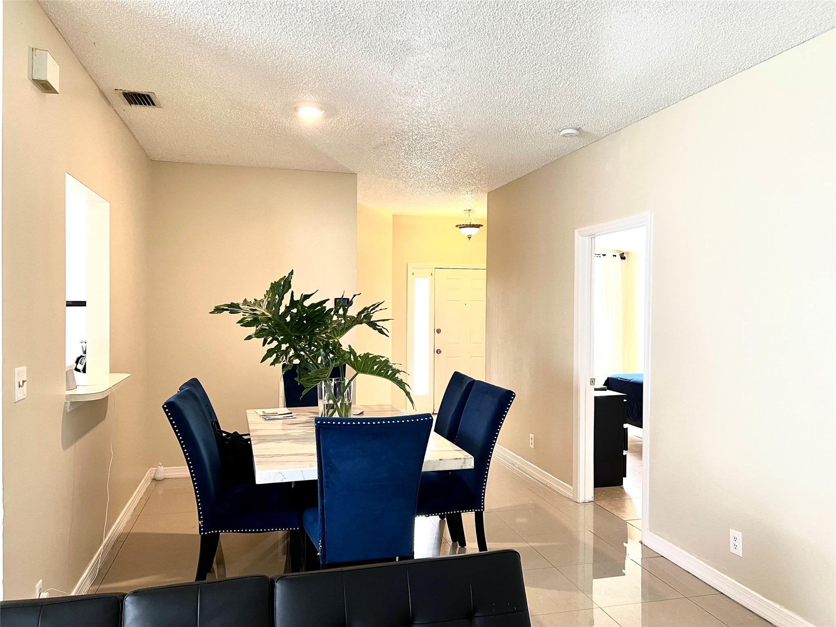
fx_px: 628
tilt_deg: -0.1
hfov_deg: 67.3
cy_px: 314
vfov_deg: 53.1
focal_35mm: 26
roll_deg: -0.3
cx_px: 418
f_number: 1.5
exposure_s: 1/60
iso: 80
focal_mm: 5.7
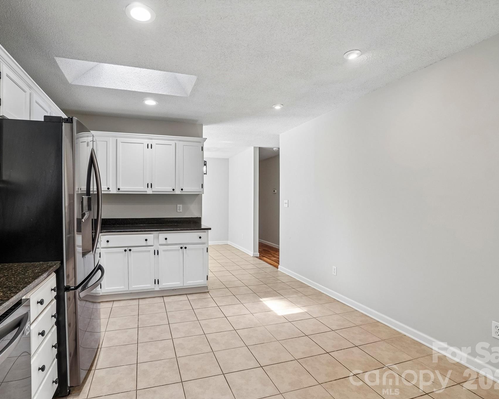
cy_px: 199
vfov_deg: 77.0
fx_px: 251
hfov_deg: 89.4
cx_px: 225
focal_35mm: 17
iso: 400
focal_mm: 10
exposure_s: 1/25
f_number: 8
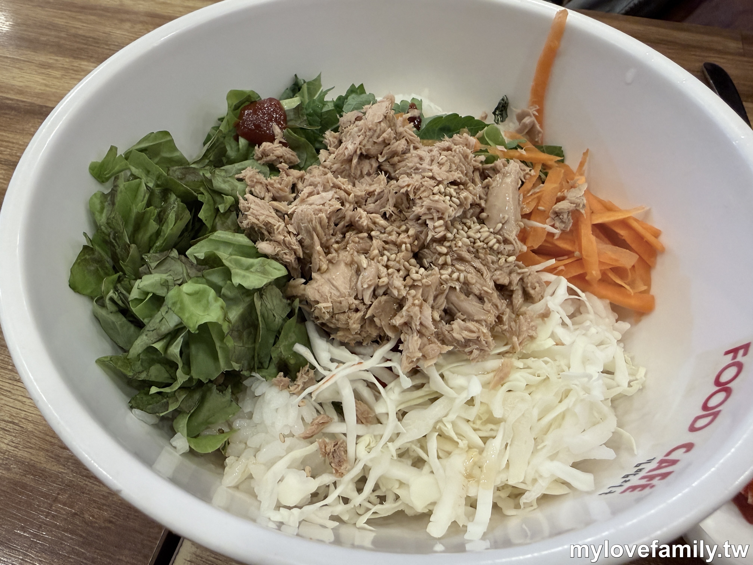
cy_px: 282
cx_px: 376
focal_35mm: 25
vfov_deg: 54.9
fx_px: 544
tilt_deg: -54.1
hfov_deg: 69.4
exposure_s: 1/120
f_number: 2.2
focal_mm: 2.22
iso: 250
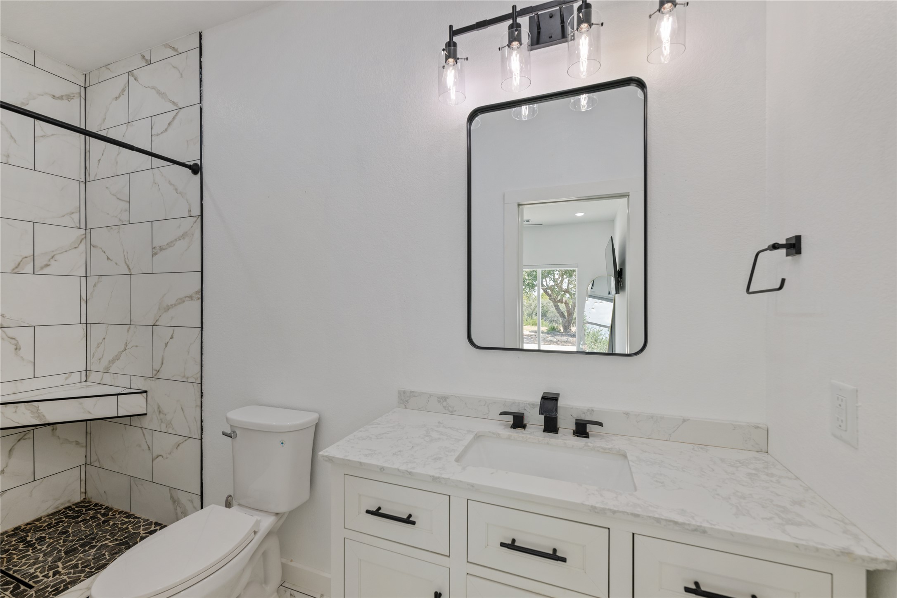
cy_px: 299
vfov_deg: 81.2
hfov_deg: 104.3
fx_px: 349
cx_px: 448
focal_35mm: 14
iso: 400
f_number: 8
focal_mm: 14
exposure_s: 1/50
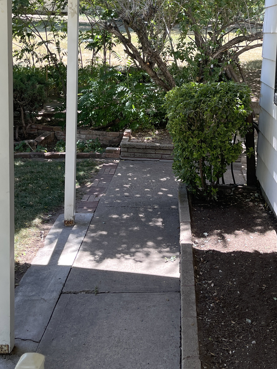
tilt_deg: -7.7
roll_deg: -2.4
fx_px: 501
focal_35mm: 47
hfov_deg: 30.5
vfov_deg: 39.4
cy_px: 97
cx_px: 199
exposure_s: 1/299
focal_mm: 5.1
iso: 32
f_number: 1.6
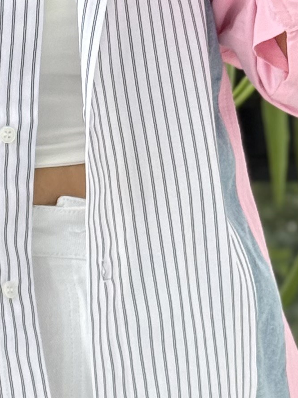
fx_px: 2514
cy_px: 38
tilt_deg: -17.8
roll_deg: +3.7
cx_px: 96
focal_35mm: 219
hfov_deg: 6.8
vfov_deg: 9.0
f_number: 1.78
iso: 100
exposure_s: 1/242
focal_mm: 6.76
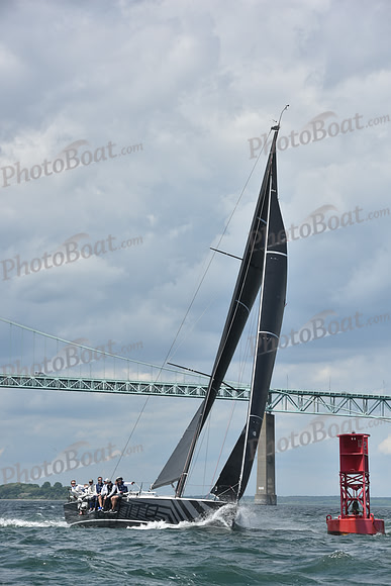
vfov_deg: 14.7
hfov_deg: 9.8
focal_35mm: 140
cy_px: 293
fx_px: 2279
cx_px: 196
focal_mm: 140
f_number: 9
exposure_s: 1/1000
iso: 250
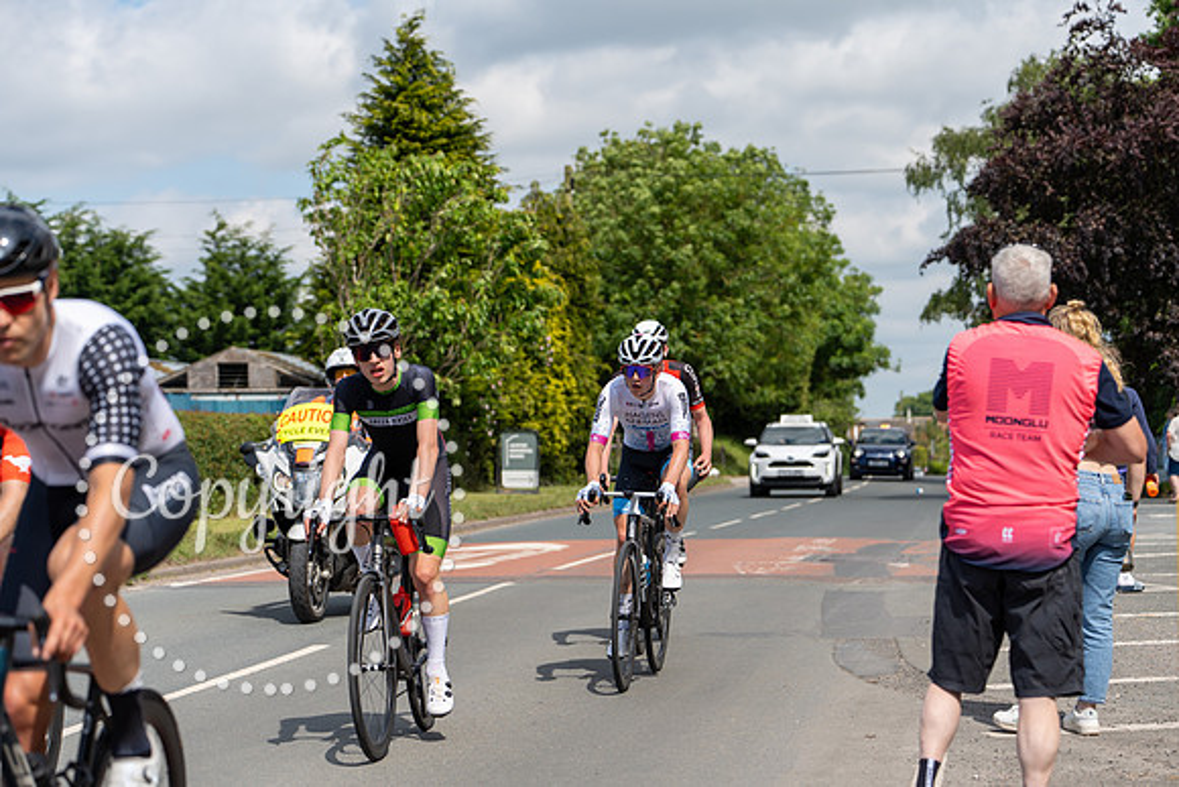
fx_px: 2752
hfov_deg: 24.2
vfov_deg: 16.3
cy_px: 394
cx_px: 590
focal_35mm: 84
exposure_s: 1/1250
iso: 100
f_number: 3.5
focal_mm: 84
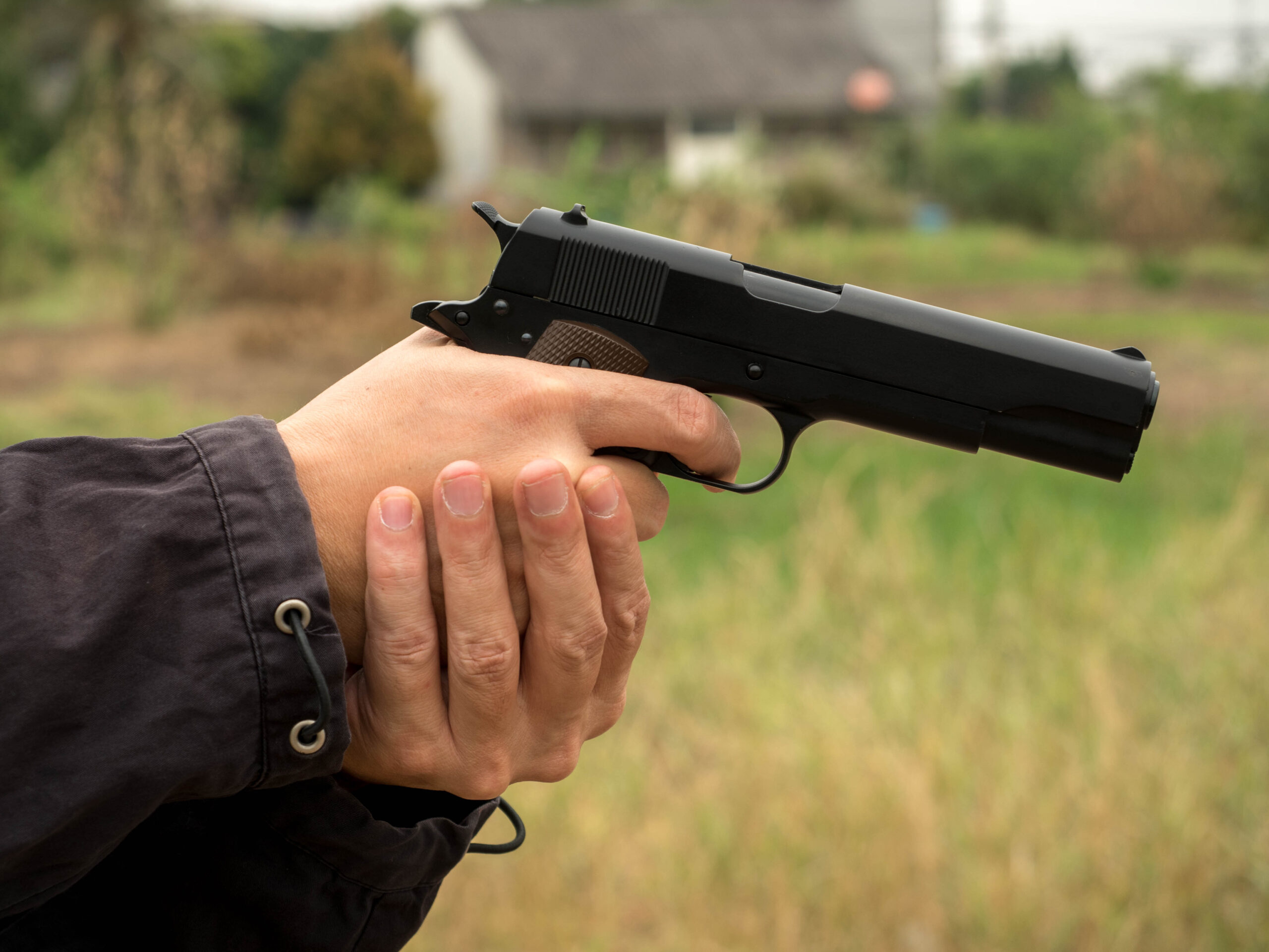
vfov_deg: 18.4
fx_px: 2933
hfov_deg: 24.4
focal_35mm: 80
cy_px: 476
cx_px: 634
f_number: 4
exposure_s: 1/200
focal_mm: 40
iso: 100
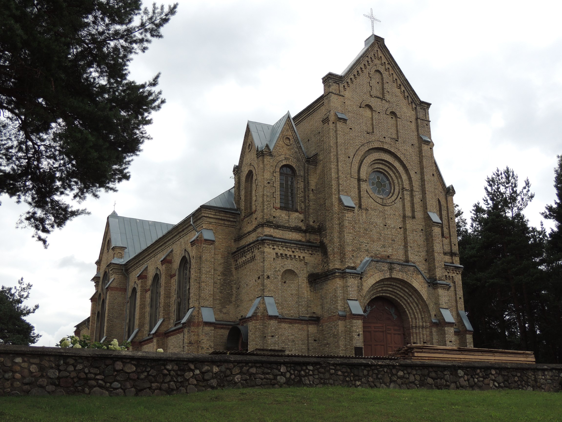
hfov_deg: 46.8
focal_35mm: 40
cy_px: 211
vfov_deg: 36.0
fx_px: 649
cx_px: 281
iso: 100
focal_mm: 7.1
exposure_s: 1/1000
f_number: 3.3
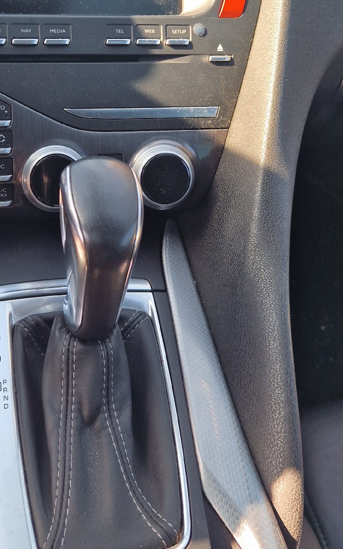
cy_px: 160
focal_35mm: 42
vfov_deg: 46.0
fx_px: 628
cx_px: 107
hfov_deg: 30.3
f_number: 1.8
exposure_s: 1/182
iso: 50
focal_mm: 5.4
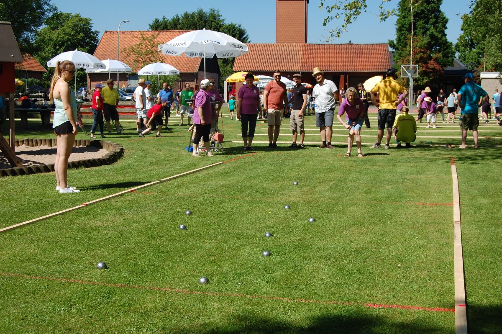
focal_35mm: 48
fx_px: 669
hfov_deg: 41.1
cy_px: 167
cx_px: 251
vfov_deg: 28.0
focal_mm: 32
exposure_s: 1/320
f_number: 9
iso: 200
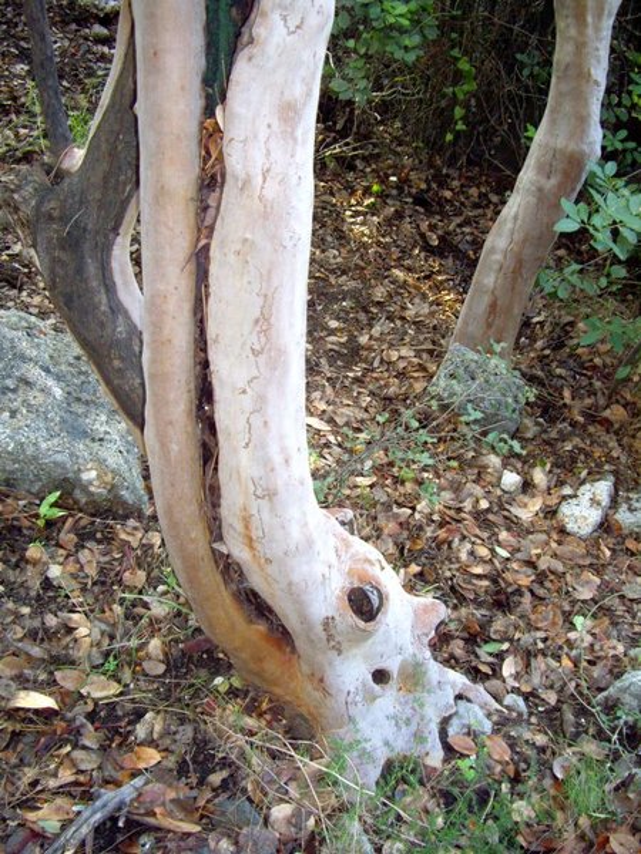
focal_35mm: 38
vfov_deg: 49.0
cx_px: 320
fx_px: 938
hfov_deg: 37.7
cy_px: 427
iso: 400
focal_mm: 7.9
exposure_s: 1/40
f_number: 2.8
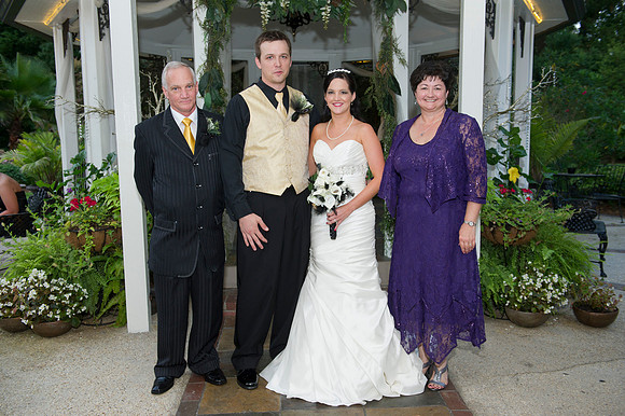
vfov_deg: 38.8
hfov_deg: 55.8
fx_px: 590
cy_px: 208
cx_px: 312
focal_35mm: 34
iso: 800
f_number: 4
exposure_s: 1/125
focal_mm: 34
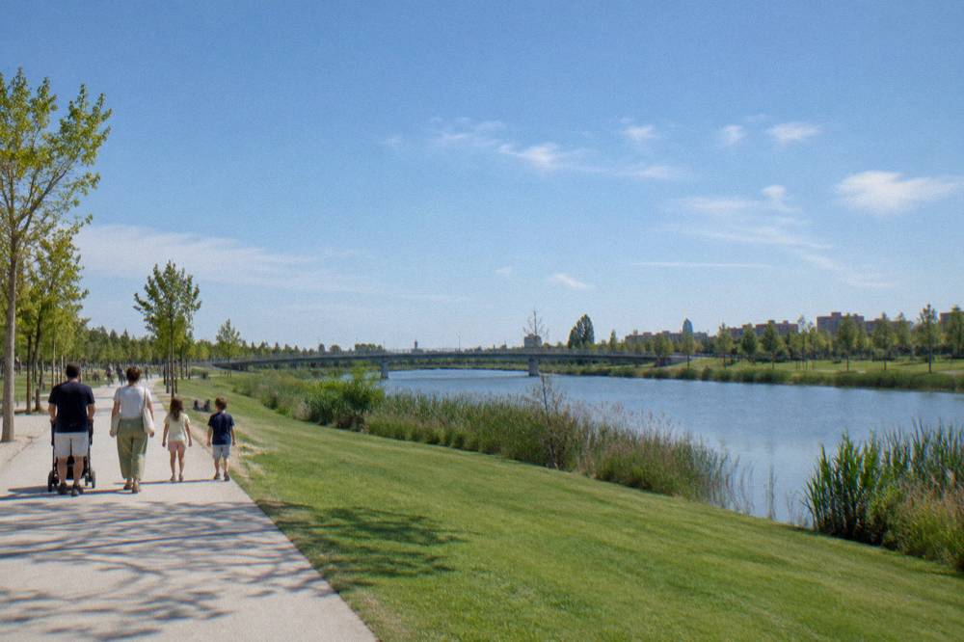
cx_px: 482
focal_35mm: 49
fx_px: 1312
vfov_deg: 27.5
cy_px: 321
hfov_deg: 40.4
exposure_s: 1/800
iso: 200
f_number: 5.6
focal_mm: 49
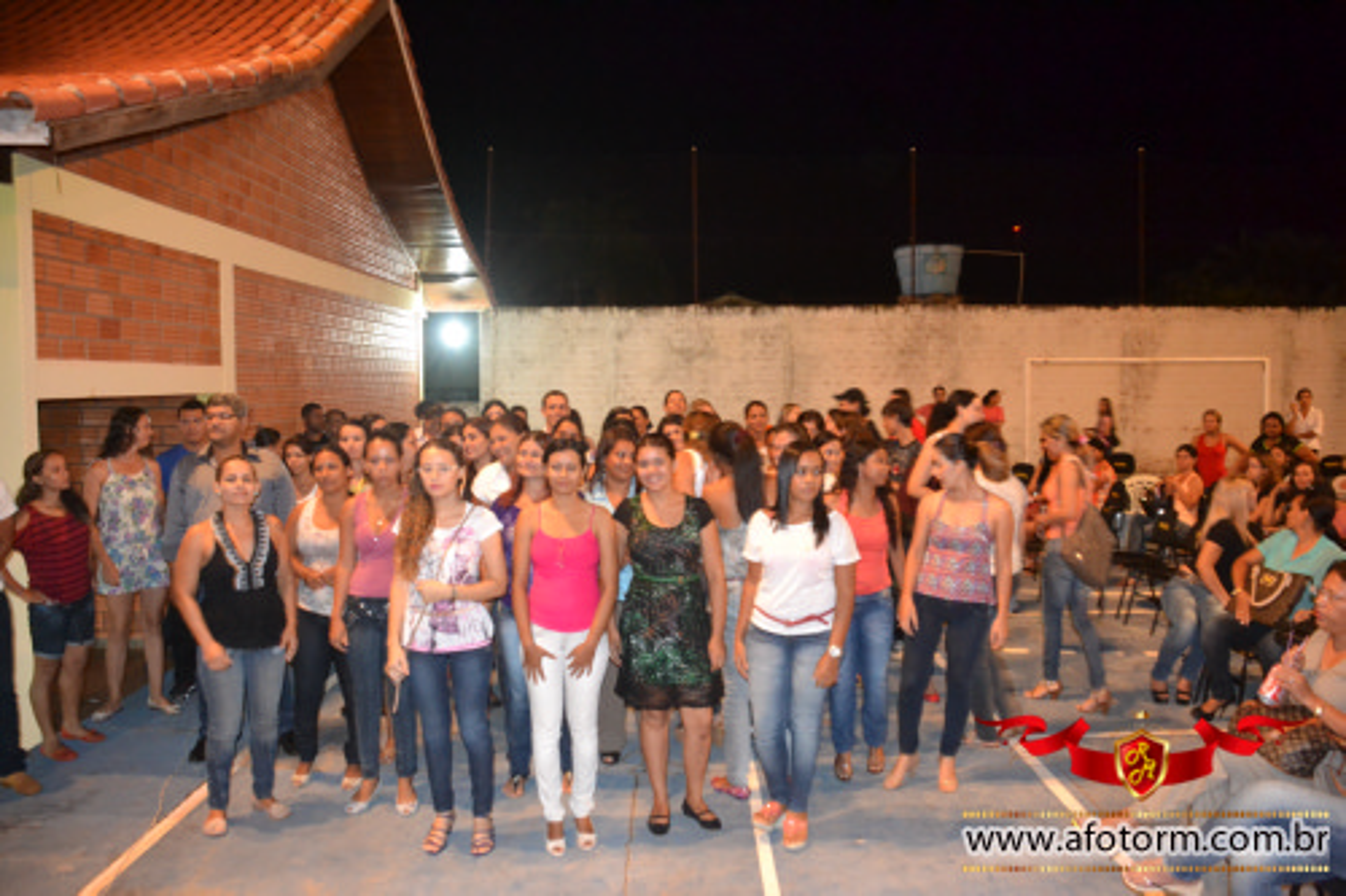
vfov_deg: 43.6
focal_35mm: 30
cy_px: 448
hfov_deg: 61.9
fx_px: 1121
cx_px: 673
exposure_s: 1/13
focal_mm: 20
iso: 3200
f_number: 3.5
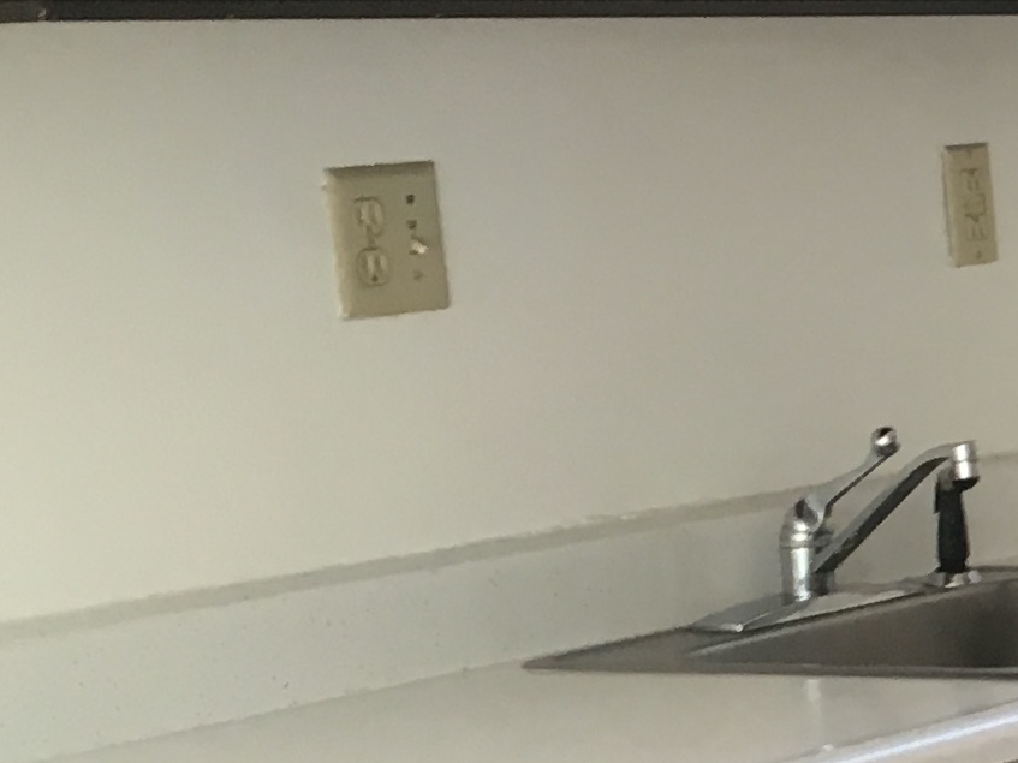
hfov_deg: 12.5
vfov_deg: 10.7
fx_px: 4058
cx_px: 2050
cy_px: 646
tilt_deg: -9.6
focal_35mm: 138
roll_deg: +3.1
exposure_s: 1/30
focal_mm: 4.15
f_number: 2.2
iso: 50
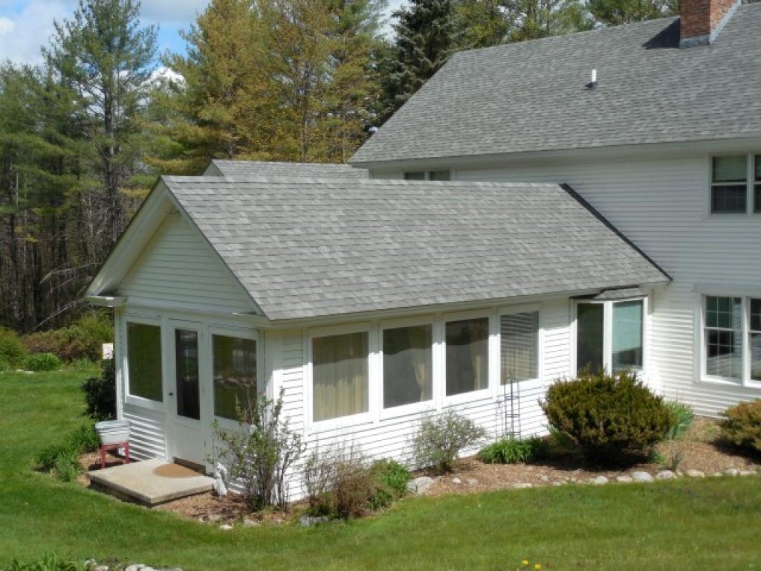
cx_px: 380
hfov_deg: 43.9
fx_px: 945
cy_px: 286
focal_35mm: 43
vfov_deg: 33.6
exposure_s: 1/1000
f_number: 3.9
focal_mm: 7.8
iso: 125
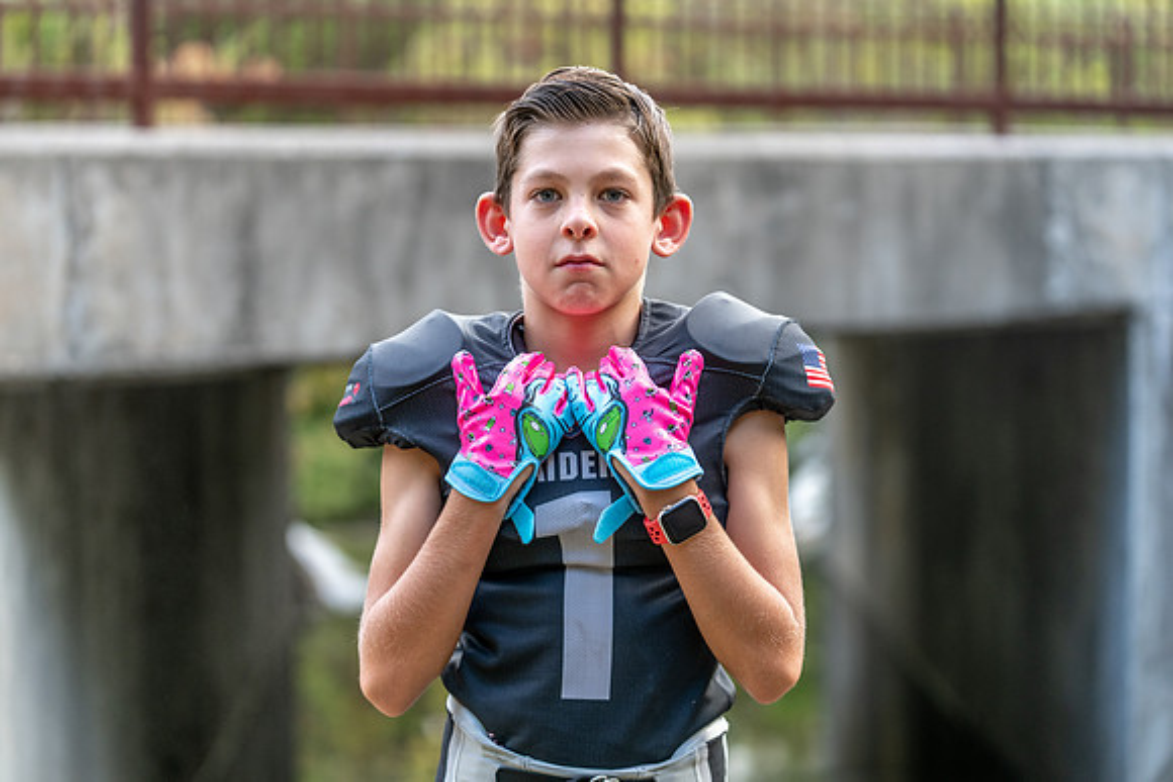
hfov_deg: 23.6
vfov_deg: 15.9
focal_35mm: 86
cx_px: 586
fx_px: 2803
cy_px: 391
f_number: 2.8
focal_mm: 86
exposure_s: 1/320
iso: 500
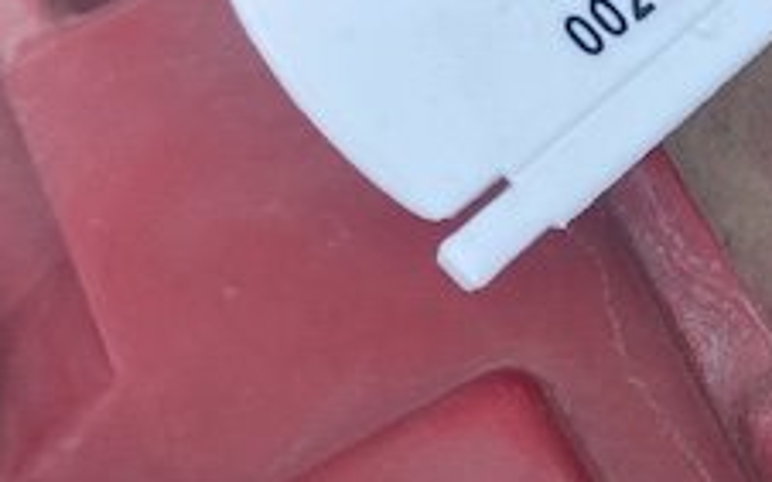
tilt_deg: -80.1
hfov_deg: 26.0
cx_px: 629
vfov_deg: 16.7
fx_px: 1640
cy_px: 164
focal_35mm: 78
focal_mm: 4.25
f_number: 1.8
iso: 32
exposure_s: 1/597
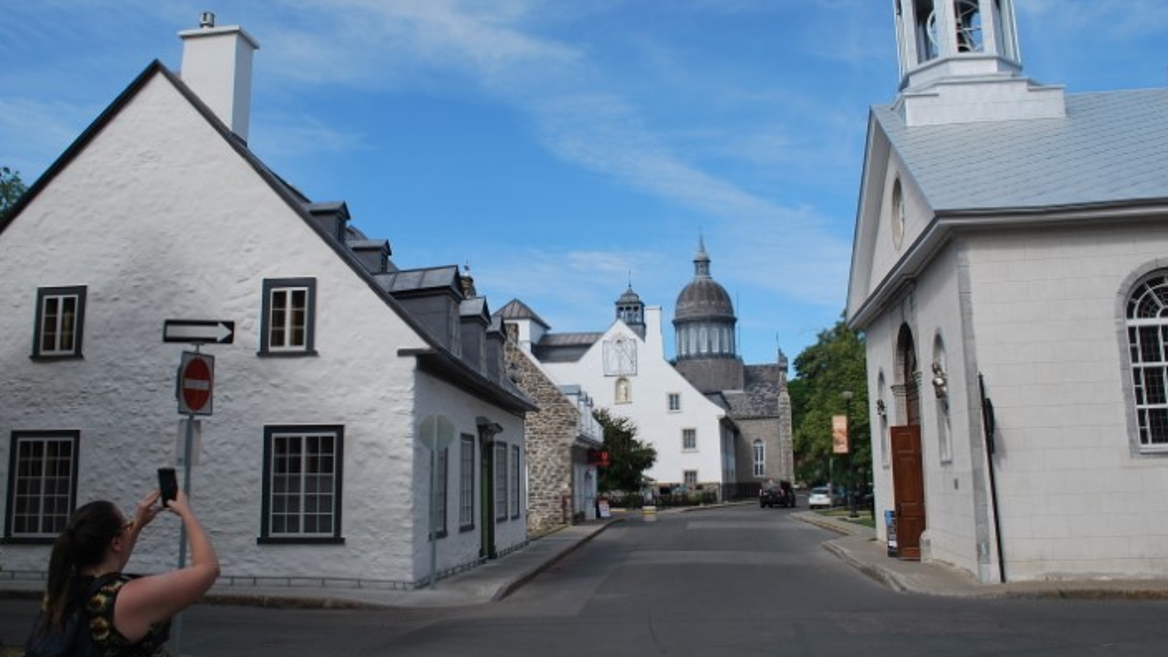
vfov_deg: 36.6
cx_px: 590
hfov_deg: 61.0
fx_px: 991
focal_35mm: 32
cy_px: 290
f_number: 8
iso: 100
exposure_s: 1/250
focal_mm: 20
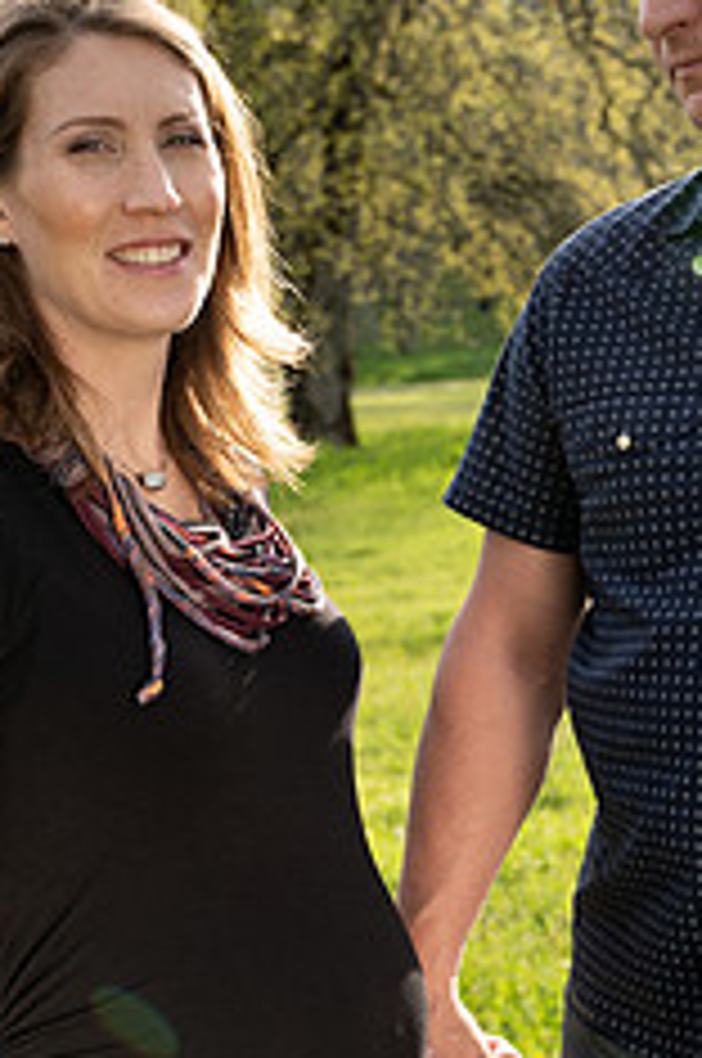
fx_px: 2083
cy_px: 585
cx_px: 428
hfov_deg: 19.1
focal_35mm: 71
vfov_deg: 28.5
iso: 100
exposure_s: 1/125
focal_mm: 37
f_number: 5
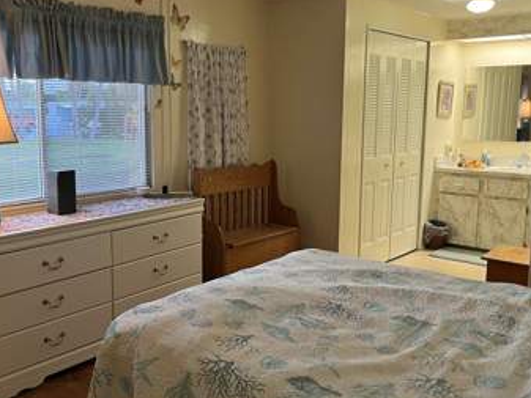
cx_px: 213
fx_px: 568
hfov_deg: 49.8
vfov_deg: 38.7
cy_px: 192
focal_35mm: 37
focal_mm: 5.1
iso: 125
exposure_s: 1/60
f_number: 1.6
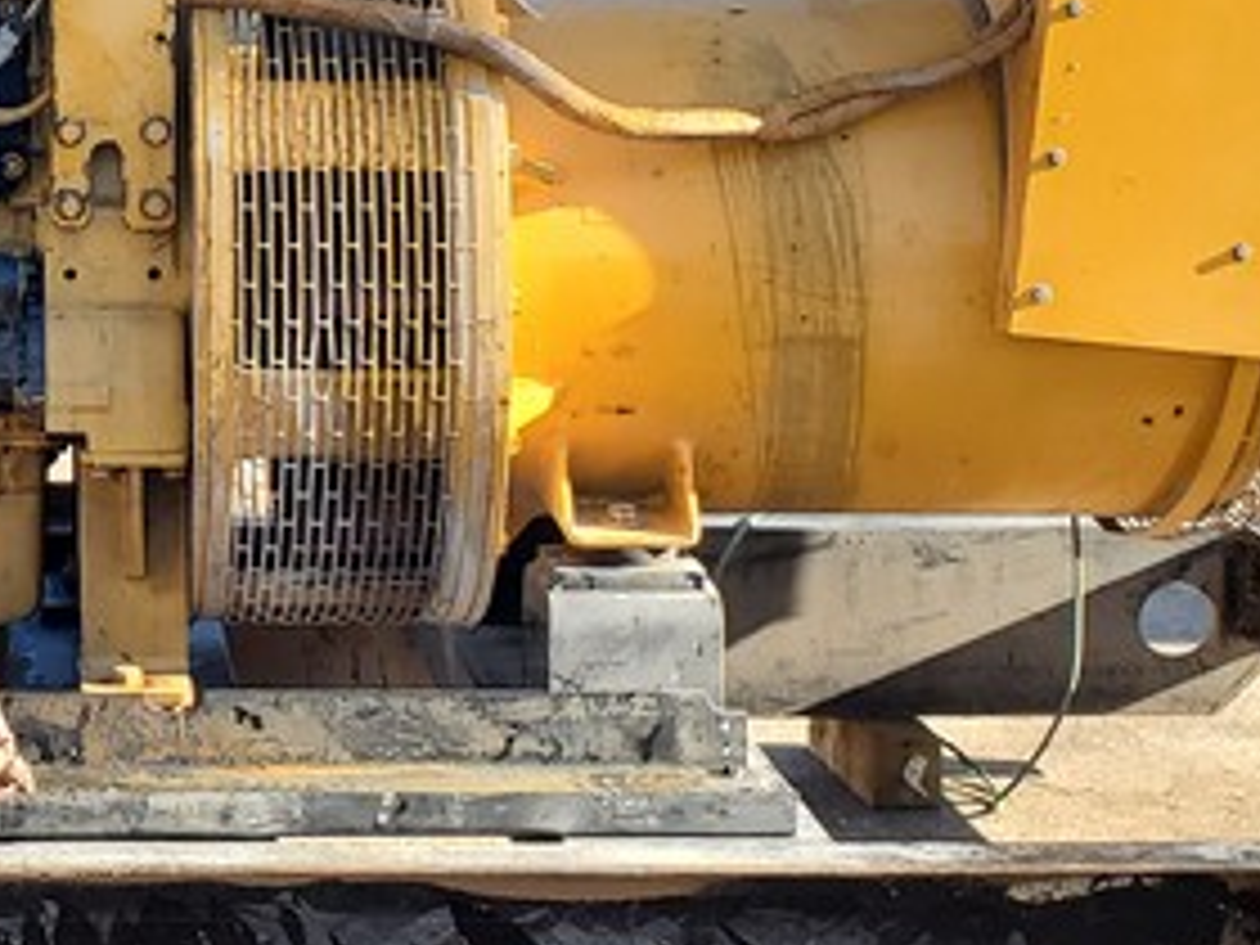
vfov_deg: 15.3
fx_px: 3458
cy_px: 27
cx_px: 0
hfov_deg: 20.0
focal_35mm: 95
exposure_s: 1/387
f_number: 2.4
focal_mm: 4.3
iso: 50
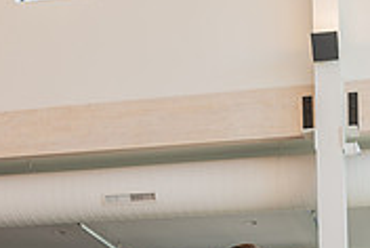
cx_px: 244
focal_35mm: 79
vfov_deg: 16.5
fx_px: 813
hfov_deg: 25.5
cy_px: 314
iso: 320
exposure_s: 1/160
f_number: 3.2
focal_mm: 24
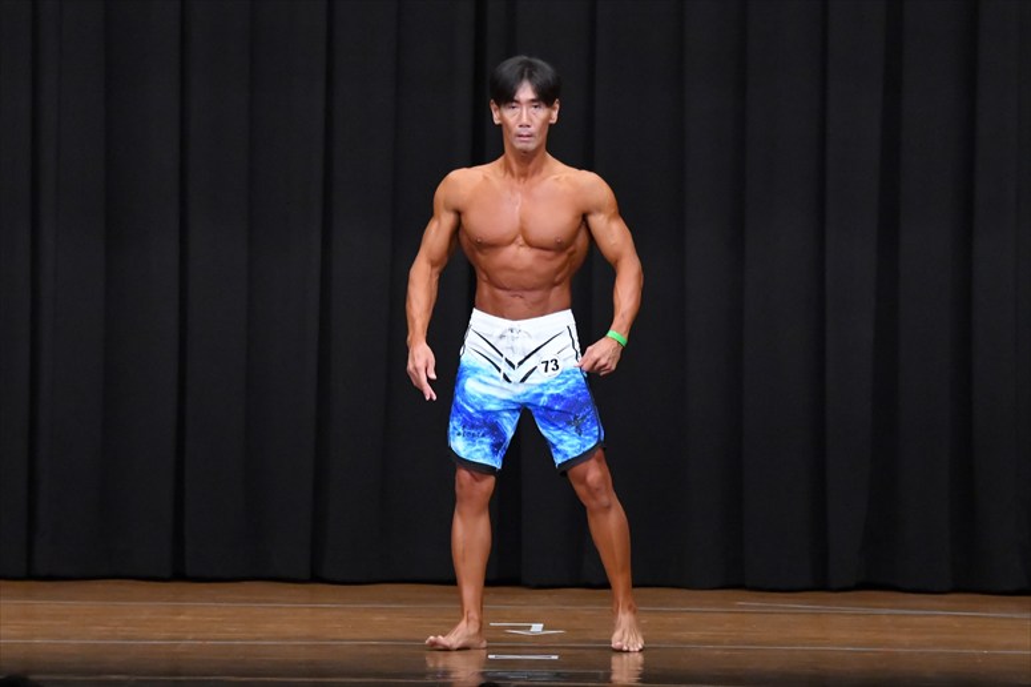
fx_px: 6441
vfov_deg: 6.1
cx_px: 516
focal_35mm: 225
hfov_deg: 9.2
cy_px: 344
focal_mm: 150
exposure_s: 1/400
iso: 8000
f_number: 5.6
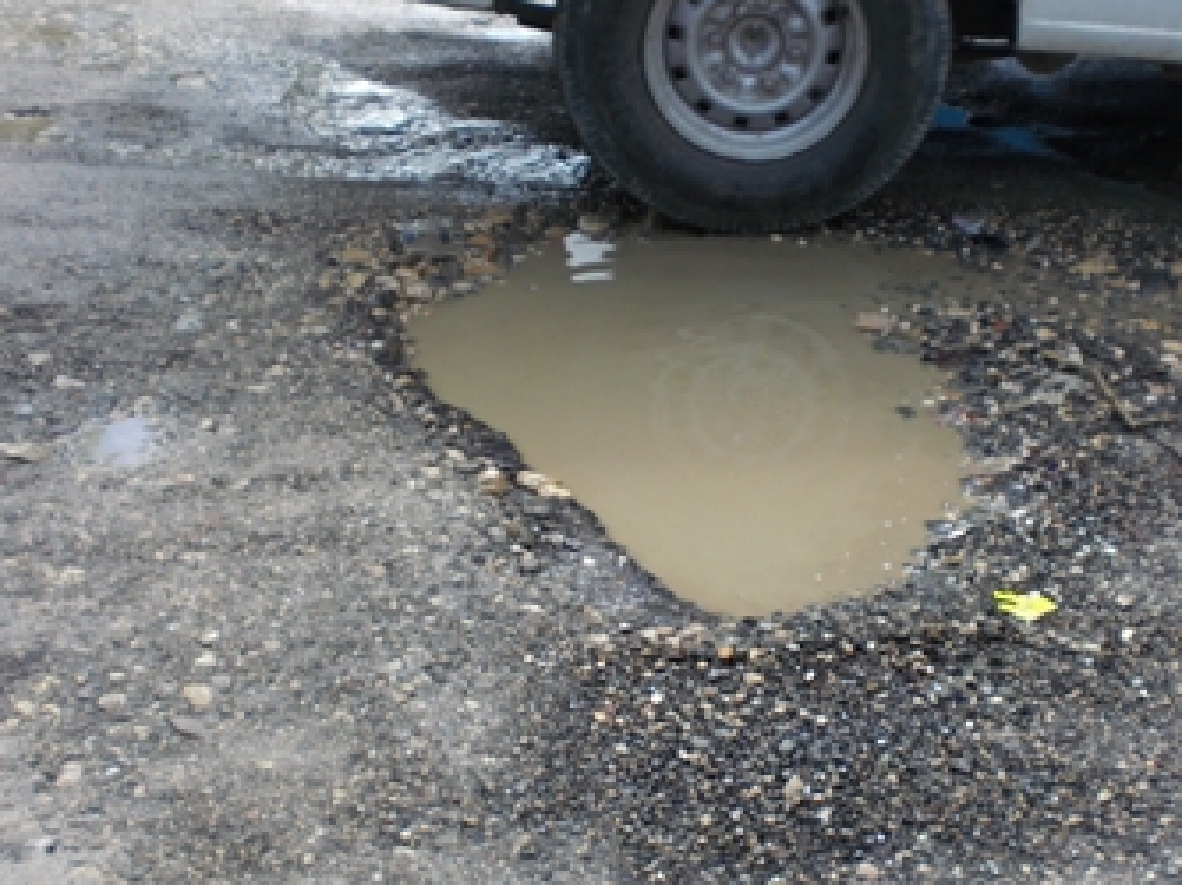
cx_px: 718
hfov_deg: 37.3
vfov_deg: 28.5
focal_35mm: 51
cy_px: 506
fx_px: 1740
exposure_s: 1/250
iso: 64
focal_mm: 6.3
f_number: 3.1
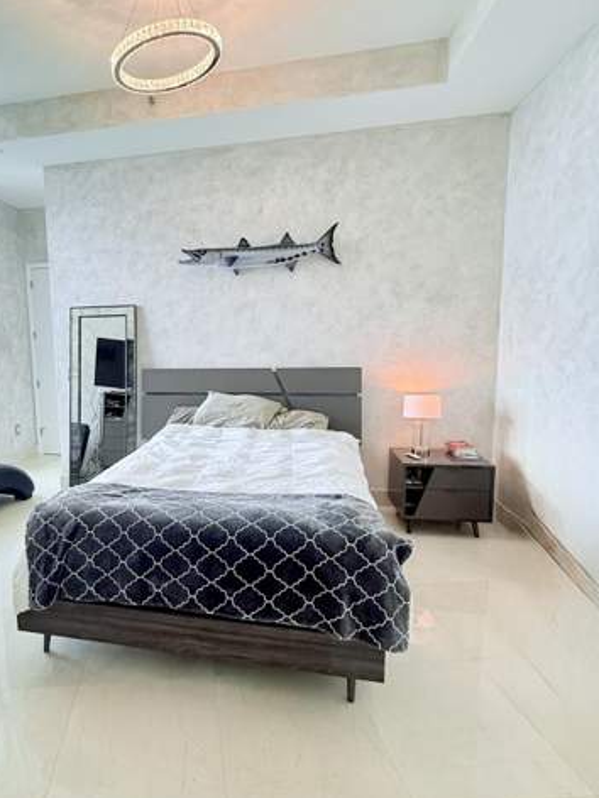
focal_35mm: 19
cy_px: 389
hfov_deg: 67.1
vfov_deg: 84.6
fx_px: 438
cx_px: 206
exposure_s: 1/60
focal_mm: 2.22
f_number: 2.2
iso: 200
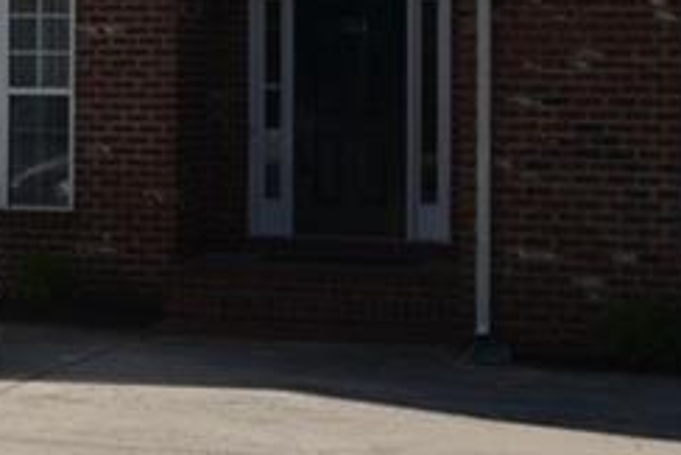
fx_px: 2139
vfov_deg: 12.0
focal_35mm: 113
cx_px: -285
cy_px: 38
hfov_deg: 16.7
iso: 100
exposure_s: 1/200
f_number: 9
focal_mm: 18
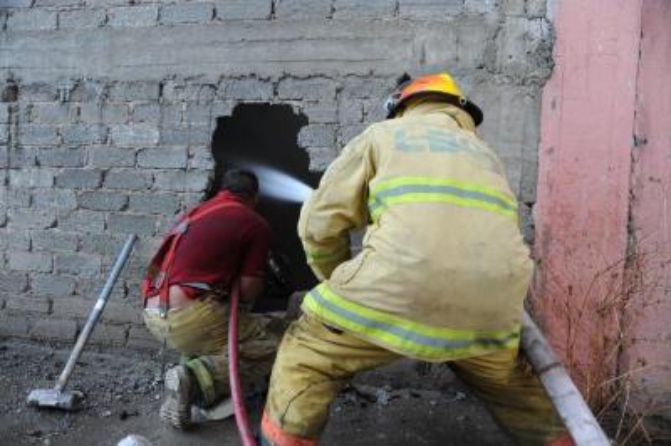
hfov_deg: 65.5
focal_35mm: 28
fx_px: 521
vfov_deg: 46.3
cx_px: 336
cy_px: 223
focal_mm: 28
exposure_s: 1/60
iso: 200
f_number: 4
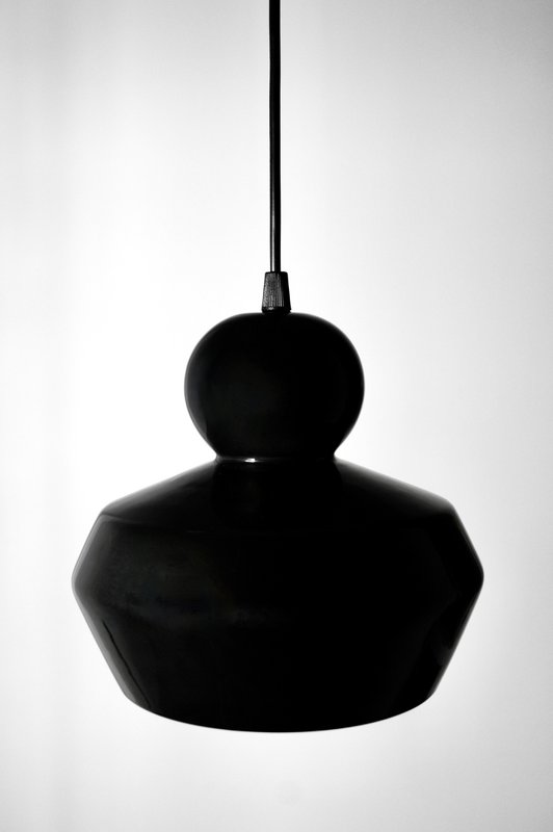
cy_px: 416
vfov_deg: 43.6
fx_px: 1039
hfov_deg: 29.8
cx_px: 276
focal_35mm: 45
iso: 400
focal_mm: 30
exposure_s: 1/50
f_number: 5
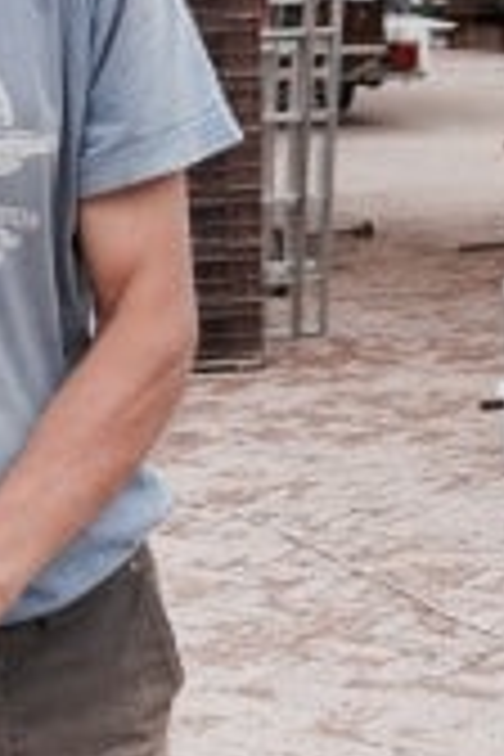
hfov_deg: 11.0
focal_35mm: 122
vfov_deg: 16.8
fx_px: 2560
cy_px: 328
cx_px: -151
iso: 100
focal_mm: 21
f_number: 4.5
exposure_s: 1/250
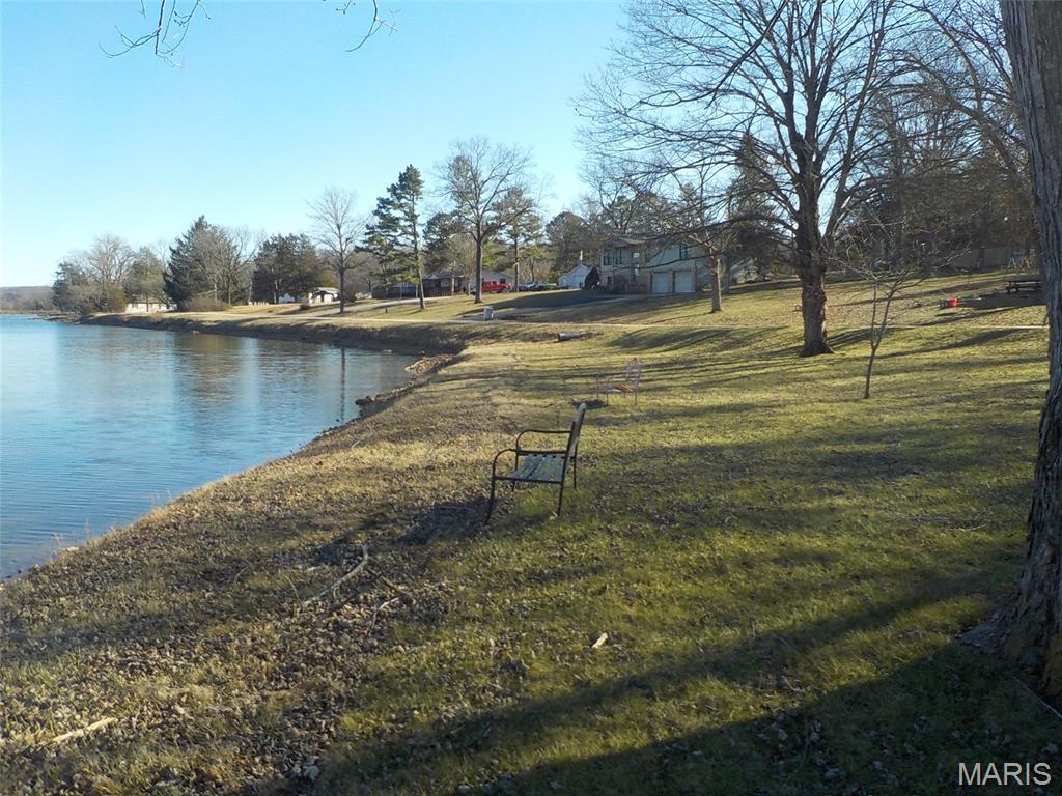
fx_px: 920
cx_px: 531
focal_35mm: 30
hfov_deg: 60.0
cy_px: 398
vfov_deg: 46.8
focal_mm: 4.1
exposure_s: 1/500
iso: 125
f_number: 3.3
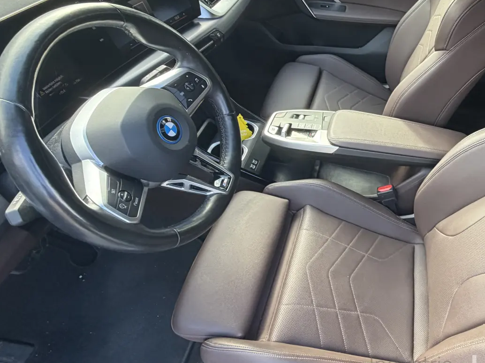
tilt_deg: -41.5
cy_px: 155
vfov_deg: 52.9
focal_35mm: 26
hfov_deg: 61.0
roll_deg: -16.9
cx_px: 398
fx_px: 364
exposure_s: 1/121
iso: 200
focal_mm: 2.22
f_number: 2.2
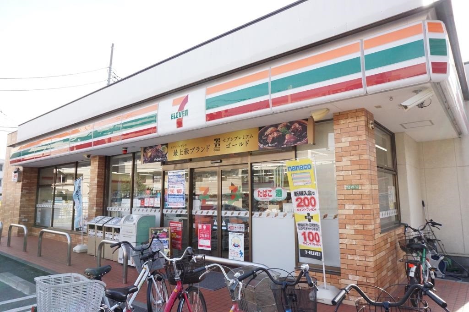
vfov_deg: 53.1
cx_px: 234
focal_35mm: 24
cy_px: 156
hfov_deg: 73.8
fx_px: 312
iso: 3200
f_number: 9
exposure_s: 1/1000
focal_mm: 16
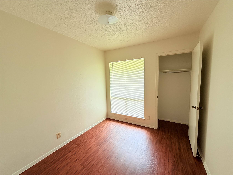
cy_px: 88
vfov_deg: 85.7
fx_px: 94
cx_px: 116
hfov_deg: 102.1
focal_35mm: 14
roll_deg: +1.8
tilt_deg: -5.4
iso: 125
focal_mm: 2.22
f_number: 2.2
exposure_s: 1/121
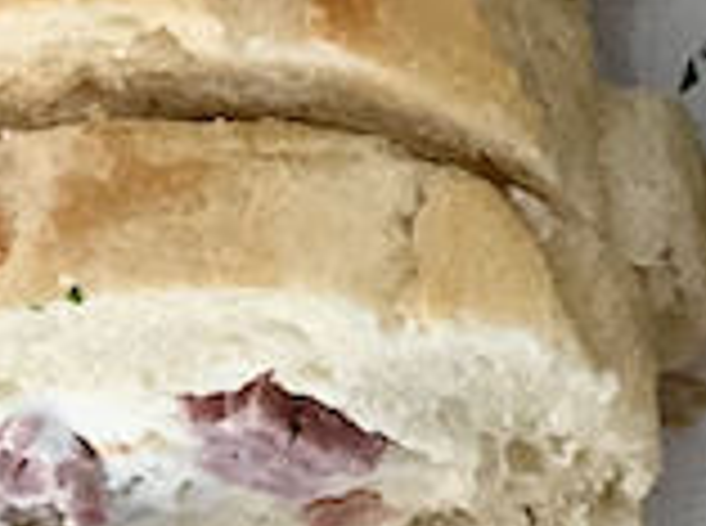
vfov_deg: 4.4
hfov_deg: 5.8
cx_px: 1479
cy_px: -800
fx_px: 6756
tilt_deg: -80.1
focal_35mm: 332
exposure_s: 1/15
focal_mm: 6
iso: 160
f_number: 2.4
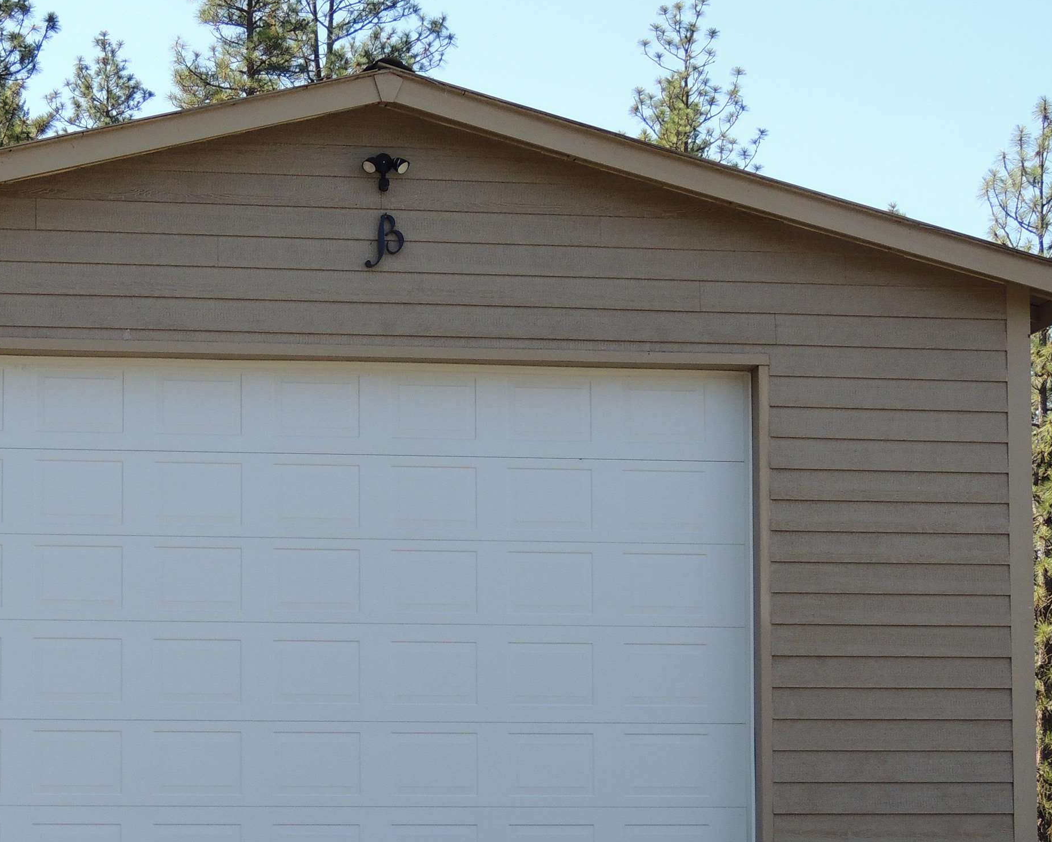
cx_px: 314
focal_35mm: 114
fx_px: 3550
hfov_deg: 16.8
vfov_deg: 13.5
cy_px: 591
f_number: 3.9
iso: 100
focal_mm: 12.4
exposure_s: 1/320
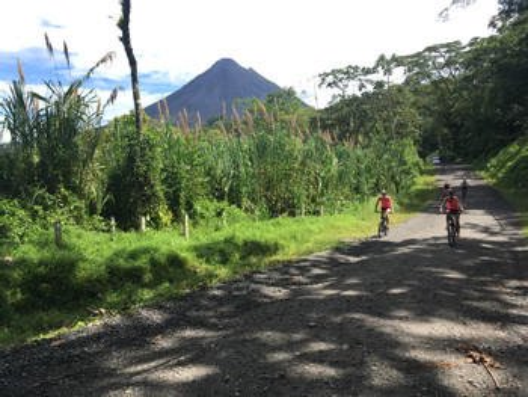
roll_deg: +2.0
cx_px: 264
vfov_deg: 48.3
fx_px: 443
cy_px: 198
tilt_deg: -6.7
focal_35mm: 29
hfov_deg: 61.6
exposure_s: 1/793
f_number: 2.2
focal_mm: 4.15
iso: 25
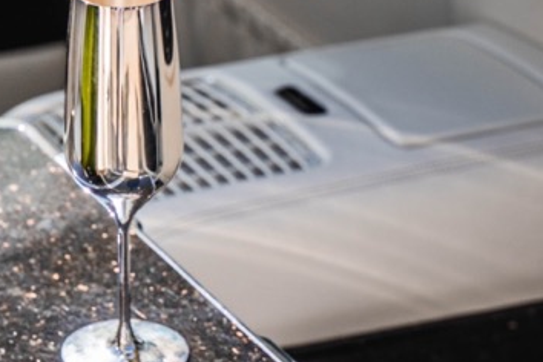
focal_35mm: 188
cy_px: 166
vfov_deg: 7.3
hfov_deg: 10.8
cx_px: -9
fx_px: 2835
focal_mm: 52
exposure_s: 1/400
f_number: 5
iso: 400
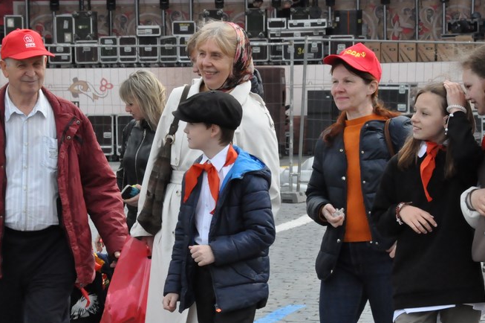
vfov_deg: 5.7
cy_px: 237
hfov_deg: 8.6
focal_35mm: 239
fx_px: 3217
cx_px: 201
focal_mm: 90
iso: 2500
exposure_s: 1/800
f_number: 14
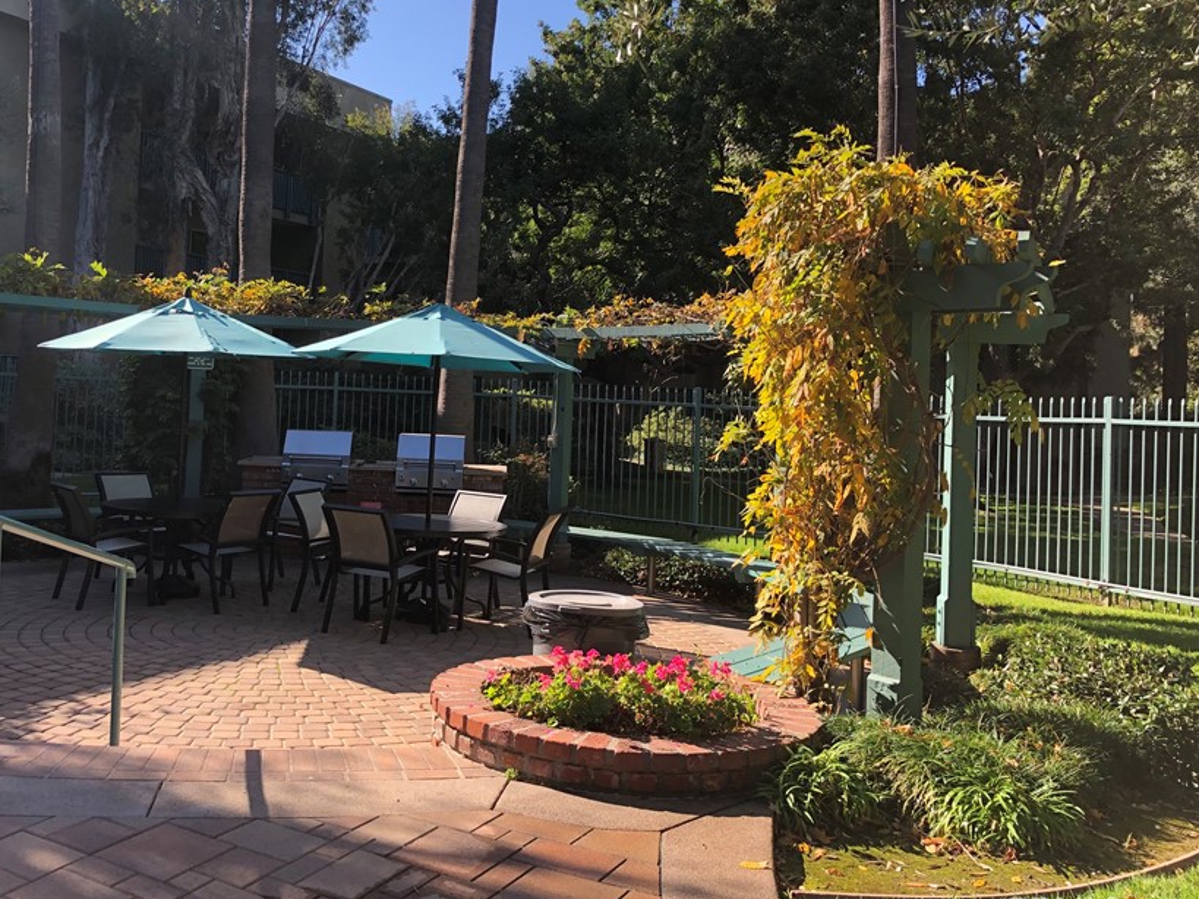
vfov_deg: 40.5
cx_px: 468
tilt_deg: +1.4
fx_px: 1212
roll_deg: -1.9
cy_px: 369
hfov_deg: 52.2
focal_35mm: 35
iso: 20
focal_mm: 4
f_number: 1.8
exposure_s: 1/607
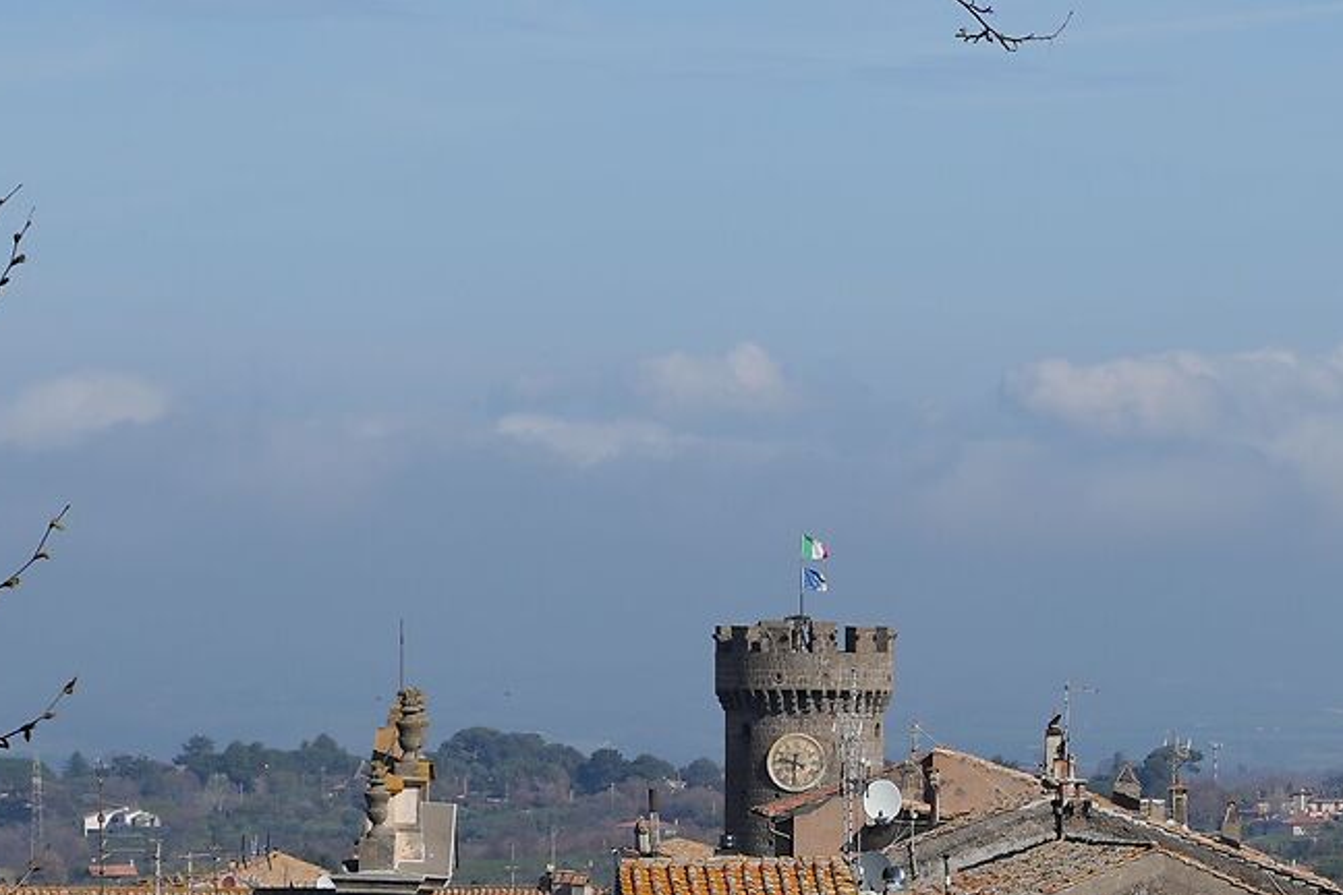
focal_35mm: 211
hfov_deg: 9.5
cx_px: 1830
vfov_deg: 6.5
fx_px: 7871
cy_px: 926
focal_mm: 57
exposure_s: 1/1000
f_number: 5.6
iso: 100
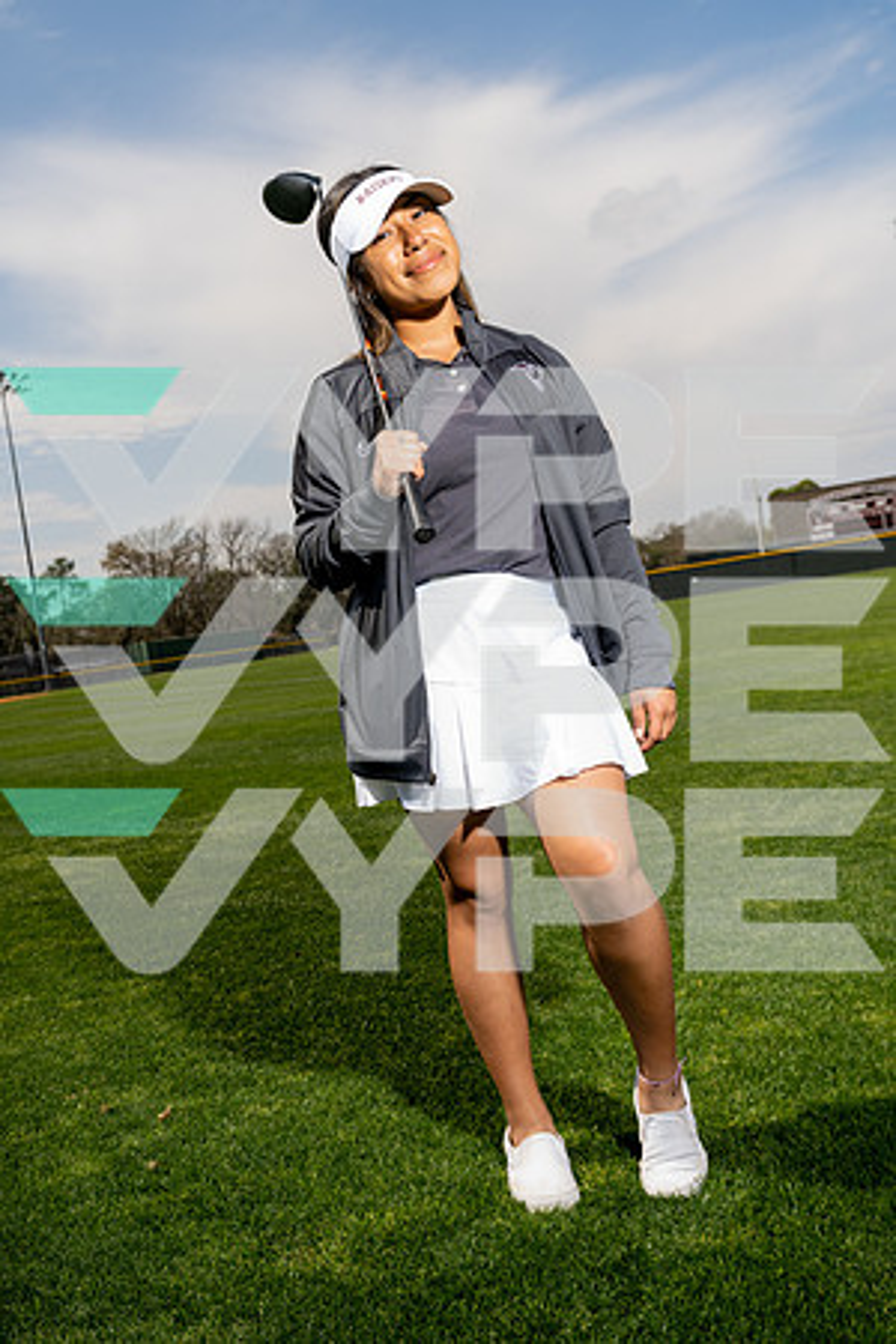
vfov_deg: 50.7
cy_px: 672
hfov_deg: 35.1
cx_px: 448
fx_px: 1419
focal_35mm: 38
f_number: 8
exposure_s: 1/250
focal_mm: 38
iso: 100
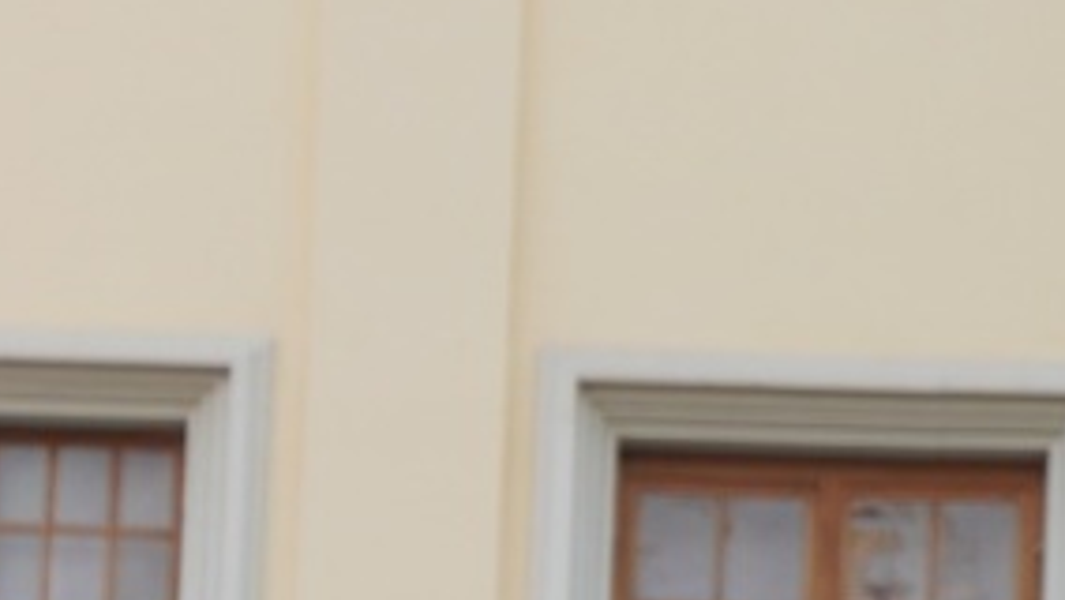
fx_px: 9831
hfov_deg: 6.1
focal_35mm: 348
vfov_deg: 3.5
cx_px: -668
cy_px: 1012
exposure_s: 1/80
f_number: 5.6
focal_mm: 50
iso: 160
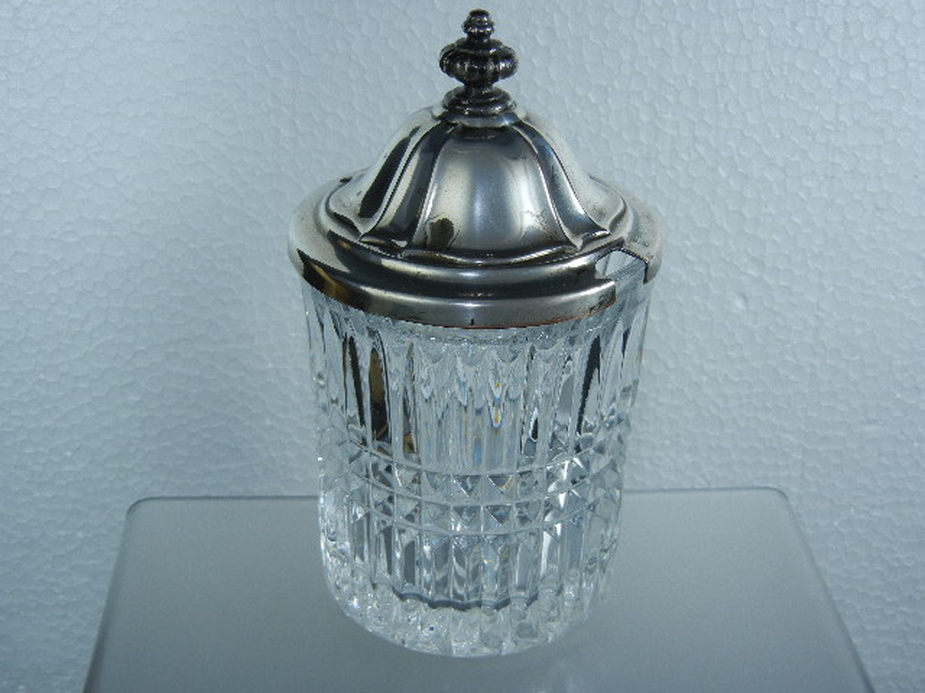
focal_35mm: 52
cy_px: 346
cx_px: 462
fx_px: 1390
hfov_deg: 36.8
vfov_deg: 28.0
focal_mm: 9.3
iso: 160
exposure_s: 1/59
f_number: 3.9
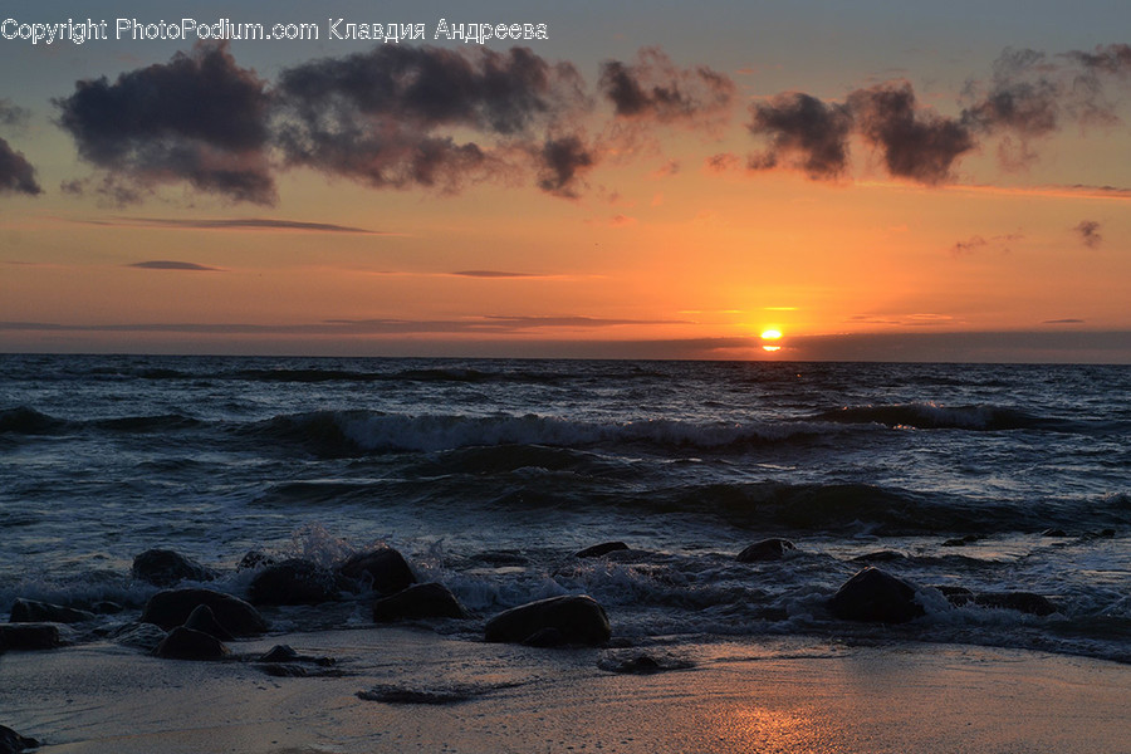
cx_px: 566
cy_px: 377
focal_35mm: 72
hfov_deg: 28.1
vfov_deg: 18.9
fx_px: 2262
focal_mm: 48
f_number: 10
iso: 400
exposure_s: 1/320
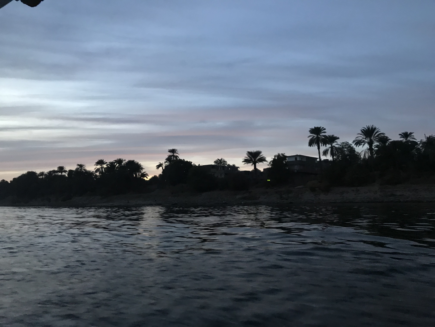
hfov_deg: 63.4
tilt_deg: +6.4
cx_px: 218
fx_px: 352
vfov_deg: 49.7
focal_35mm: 28
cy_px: 164
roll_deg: +0.7
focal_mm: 3.99
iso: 100
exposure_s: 1/14
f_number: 1.8
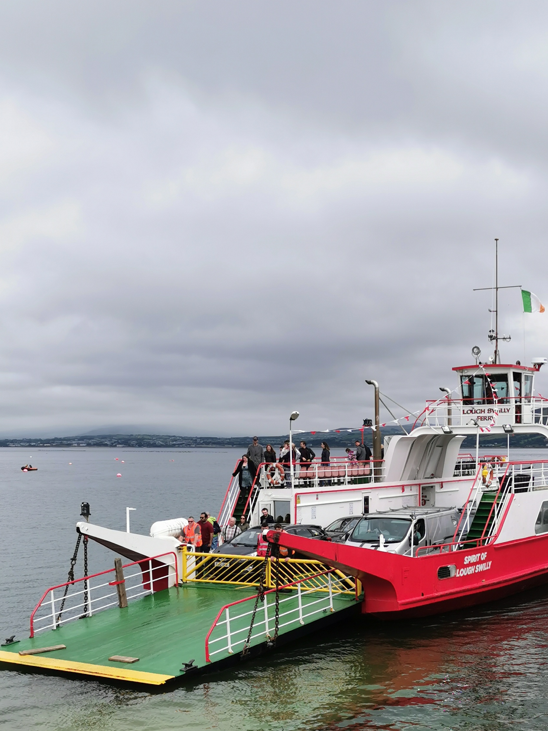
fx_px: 992
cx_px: 360
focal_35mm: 47
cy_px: 510
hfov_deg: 30.7
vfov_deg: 39.7
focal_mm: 5.56
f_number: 1.6
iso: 50
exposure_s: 1/3774
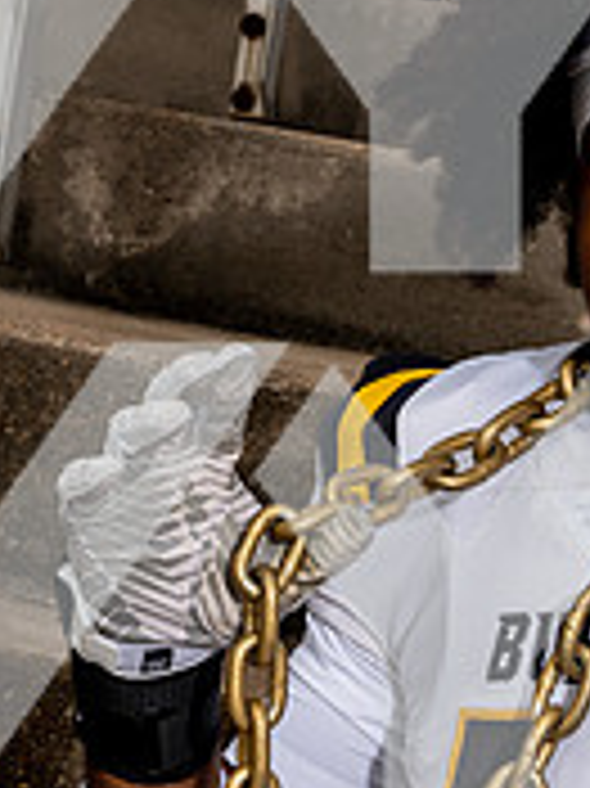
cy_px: 583
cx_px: 649
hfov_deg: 9.4
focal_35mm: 156
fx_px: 3550
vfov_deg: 12.6
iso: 100
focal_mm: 49
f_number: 9
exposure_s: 1/250
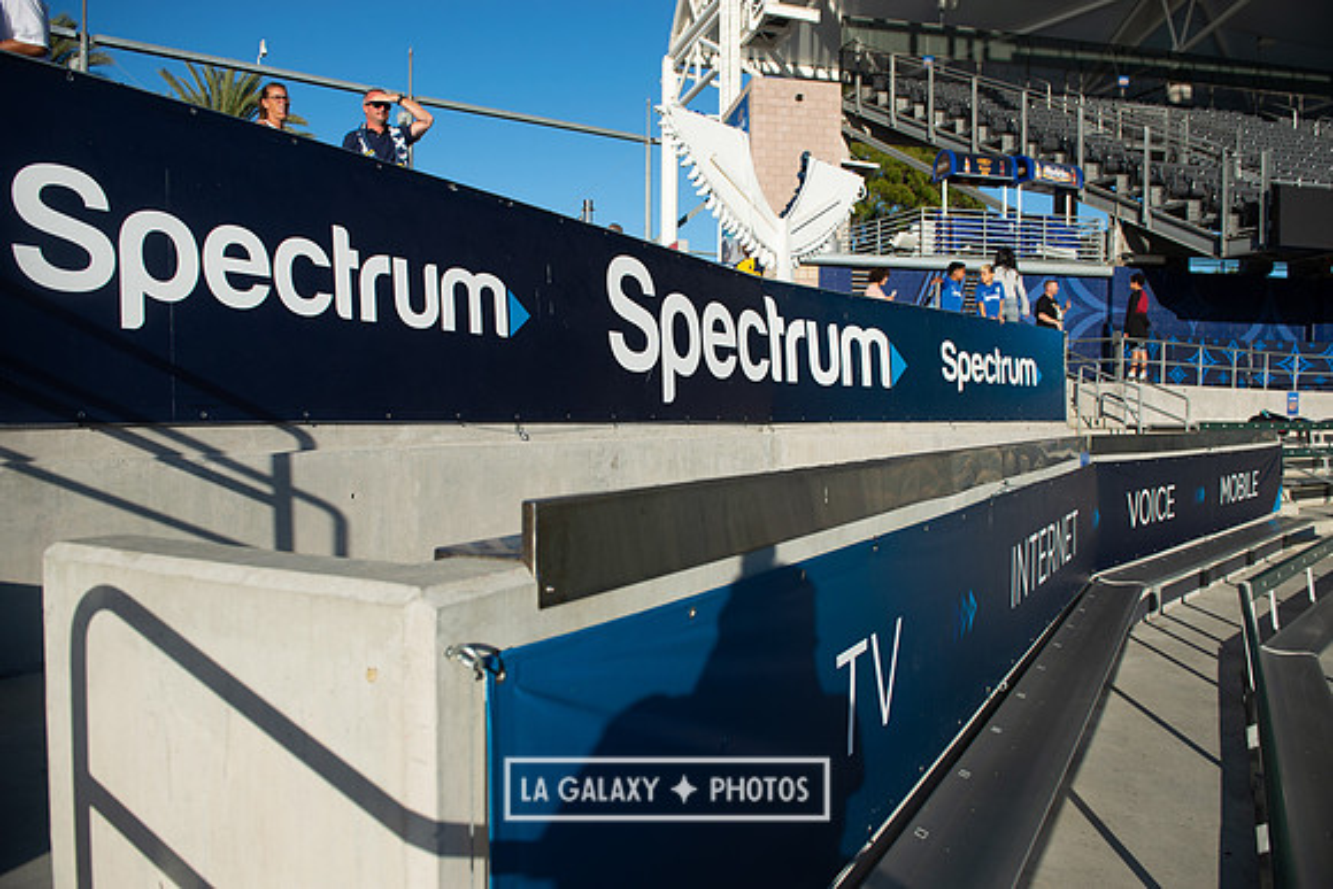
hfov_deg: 73.7
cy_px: 444
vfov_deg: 53.2
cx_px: 666
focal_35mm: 24
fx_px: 889
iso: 200
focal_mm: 24
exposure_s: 1/2000
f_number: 4.5
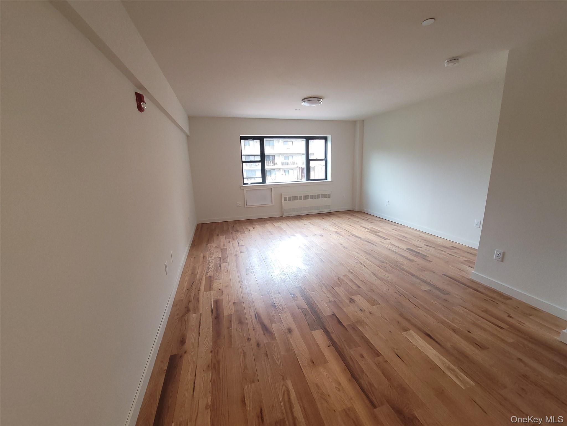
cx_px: 284
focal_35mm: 13
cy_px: 213
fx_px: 213
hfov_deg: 106.2
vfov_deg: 89.9
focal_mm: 2.2
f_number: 2.2
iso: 125
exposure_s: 1/60
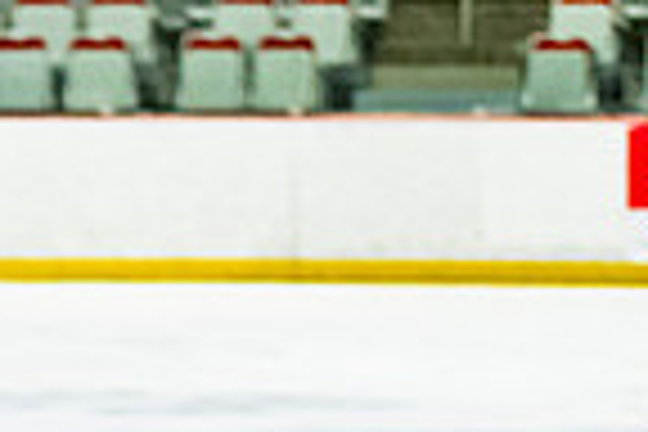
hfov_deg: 4.0
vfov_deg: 2.6
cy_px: 1084
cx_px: -107
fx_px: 9305
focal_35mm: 517
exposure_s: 1/800
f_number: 3.2
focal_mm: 70
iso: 1600
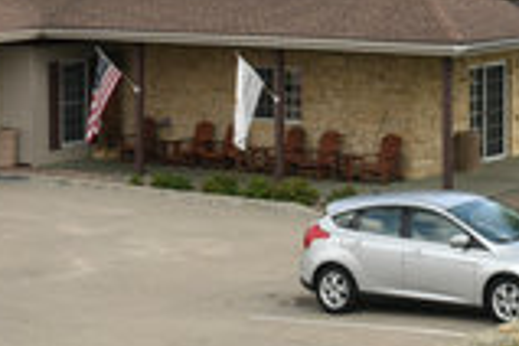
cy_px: -2
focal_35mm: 129
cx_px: 395
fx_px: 1860
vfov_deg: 10.5
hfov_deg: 15.8
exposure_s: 1/60
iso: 160
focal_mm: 32
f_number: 14
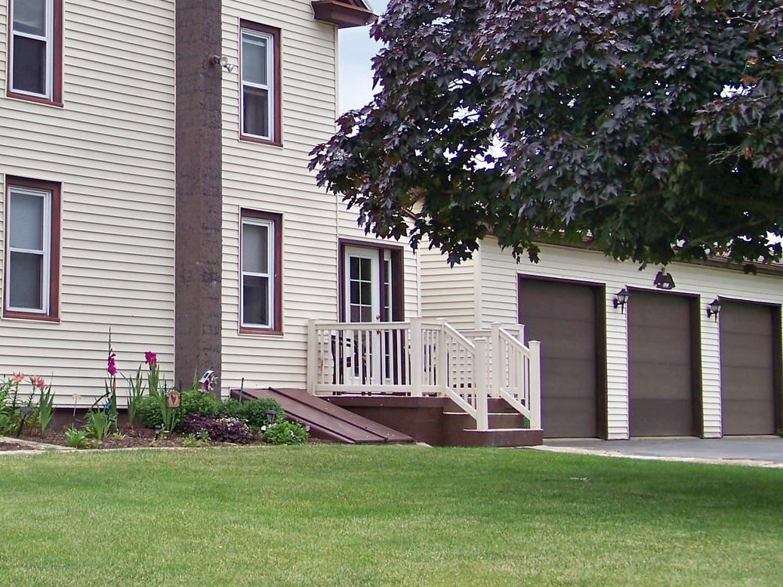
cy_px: 174
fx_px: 1832
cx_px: 143
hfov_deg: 23.7
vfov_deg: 18.1
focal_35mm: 81
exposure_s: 1/320
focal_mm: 7.6
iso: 64
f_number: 2.8
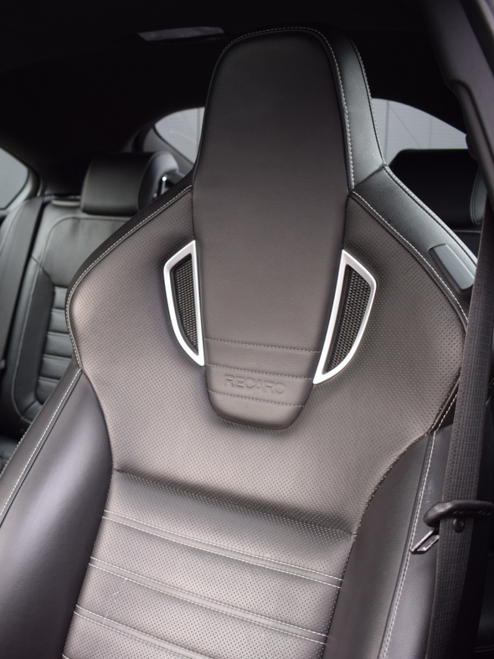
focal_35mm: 44
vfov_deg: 43.0
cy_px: 333
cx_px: 60
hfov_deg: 31.5
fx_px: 837
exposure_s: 1/80
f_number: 4.5
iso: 400
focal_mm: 20
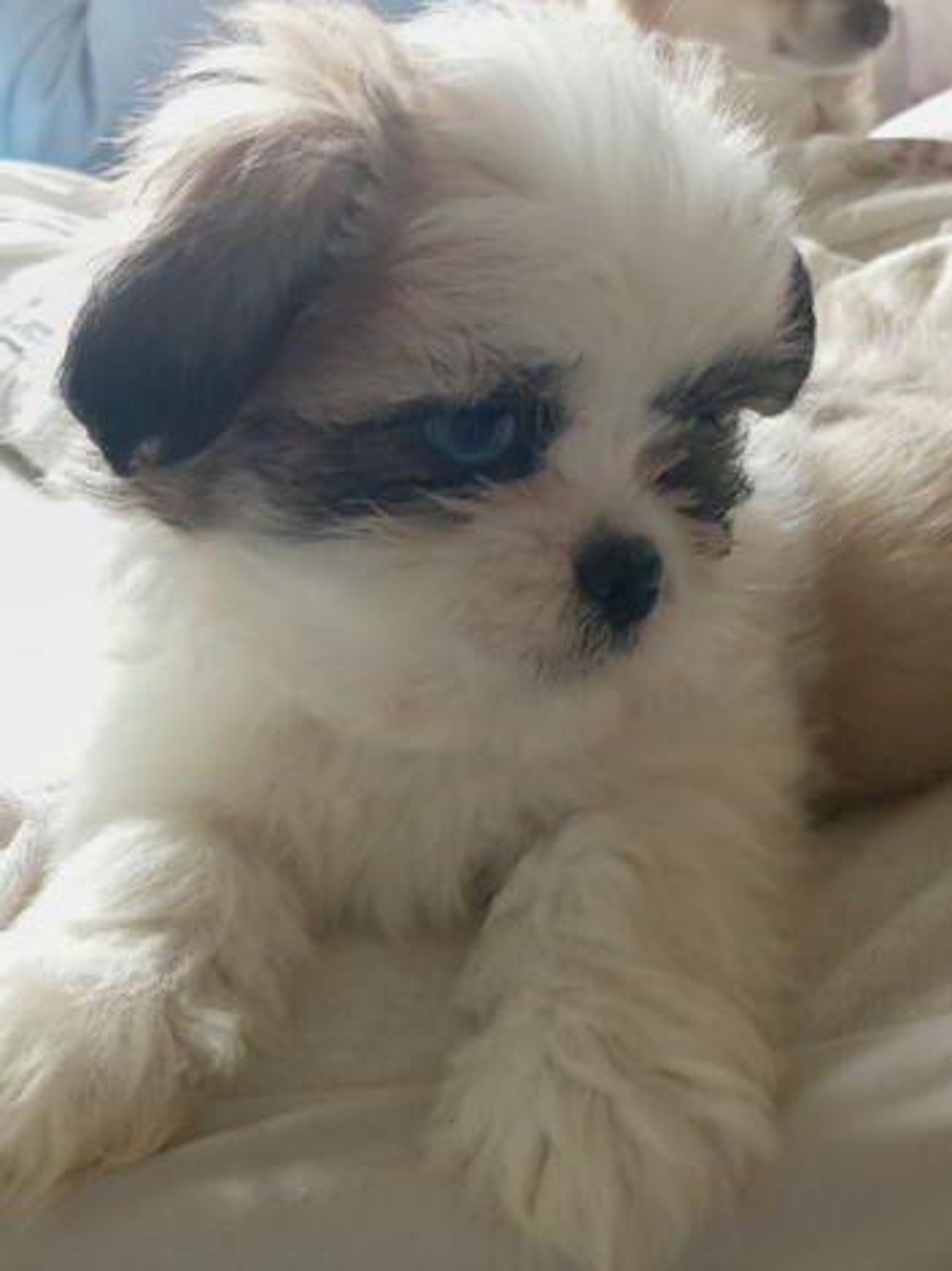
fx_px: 1834
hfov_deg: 29.1
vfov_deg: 38.2
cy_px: 636
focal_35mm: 50
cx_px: 476
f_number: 1.8
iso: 206
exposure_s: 1/25
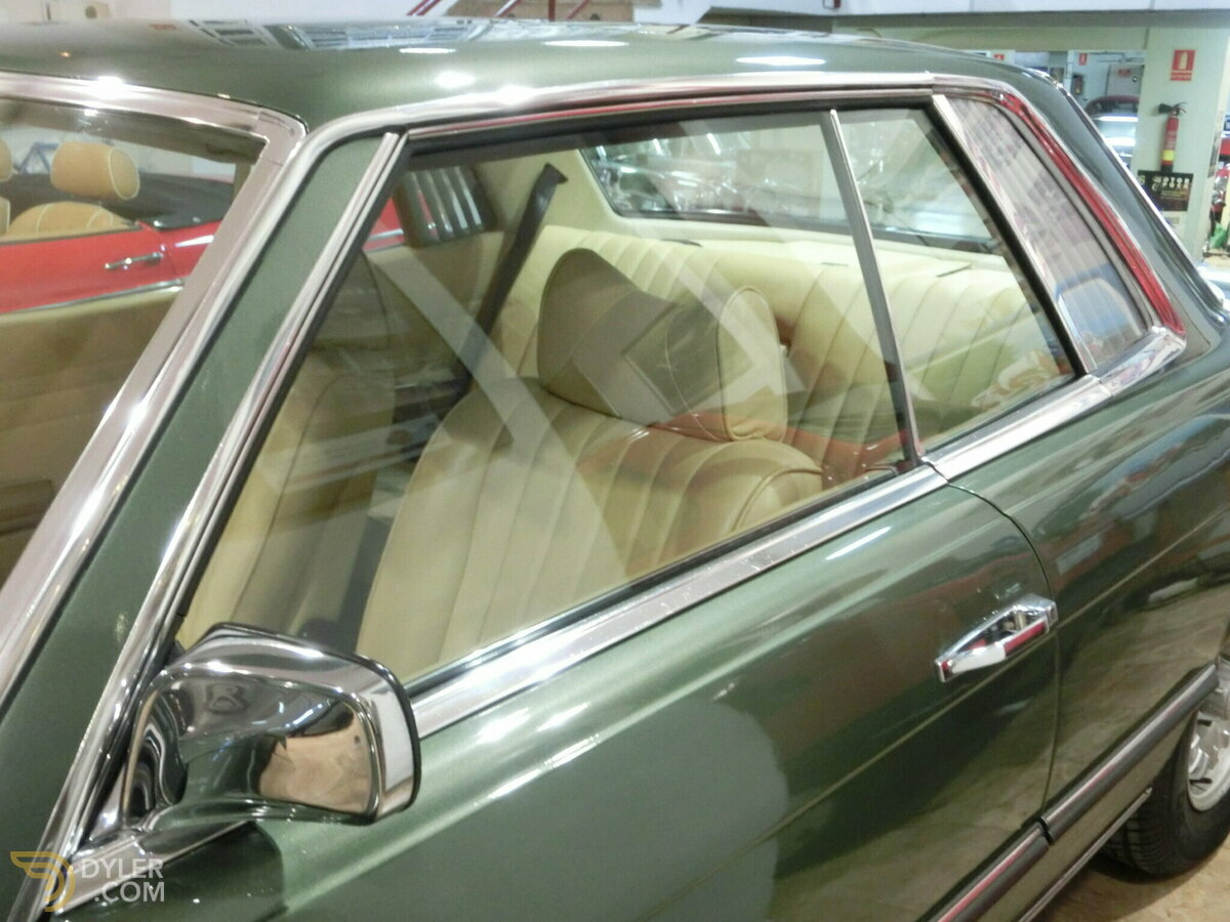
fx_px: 1173
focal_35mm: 33
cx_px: 615
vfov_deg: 42.9
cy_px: 461
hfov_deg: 55.4
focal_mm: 5.93
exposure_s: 1/10
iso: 800
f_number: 3.7
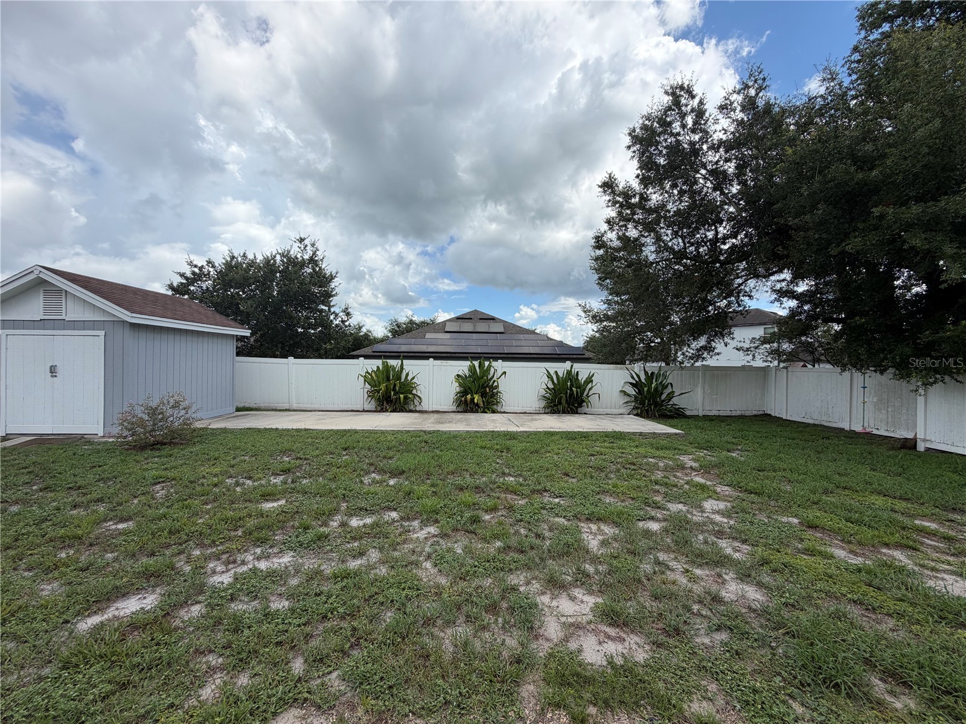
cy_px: 362
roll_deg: -0.2
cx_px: 483
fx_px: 391
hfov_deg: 102.1
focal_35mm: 14
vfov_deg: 85.7
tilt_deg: -0.5
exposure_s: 1/770
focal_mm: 2.22
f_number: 2.2
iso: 20
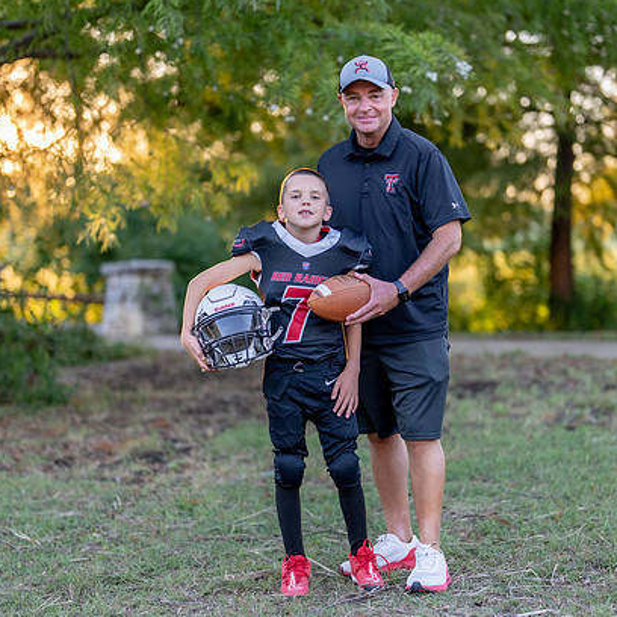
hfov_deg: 21.9
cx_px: 351
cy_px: 313
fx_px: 1593
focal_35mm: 79
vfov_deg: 21.9
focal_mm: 50
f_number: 1.2
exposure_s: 1/400
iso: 100
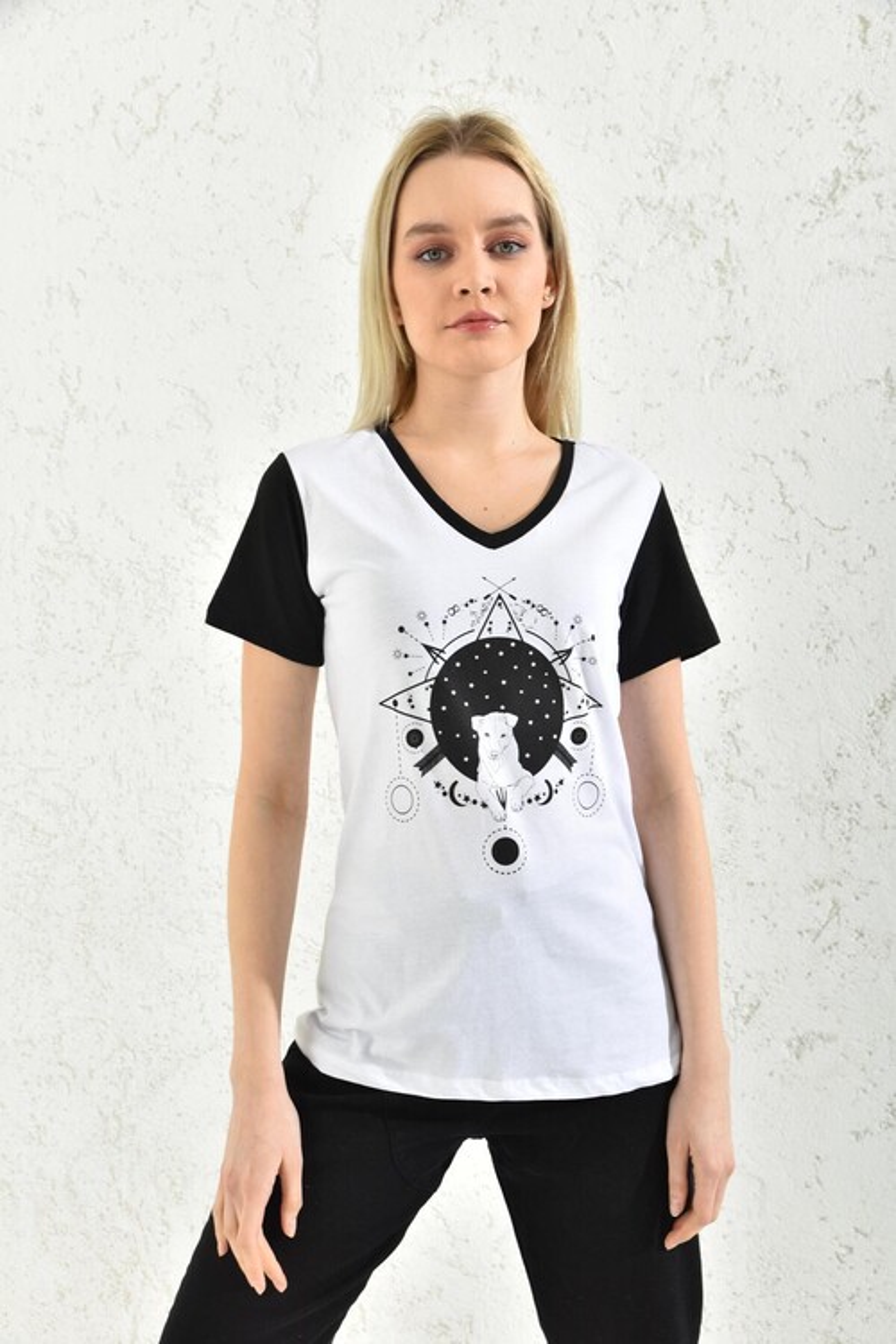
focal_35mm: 36
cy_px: 672
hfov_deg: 36.9
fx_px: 1344
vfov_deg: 53.1
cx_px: 448
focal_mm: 36
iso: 100
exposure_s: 1/160
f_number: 7.1
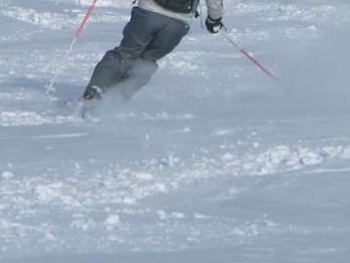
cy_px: 15
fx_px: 8213
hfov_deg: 2.4
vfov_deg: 1.8
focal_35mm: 812
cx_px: 155
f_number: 6.6
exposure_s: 1/394
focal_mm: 71.2
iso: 50
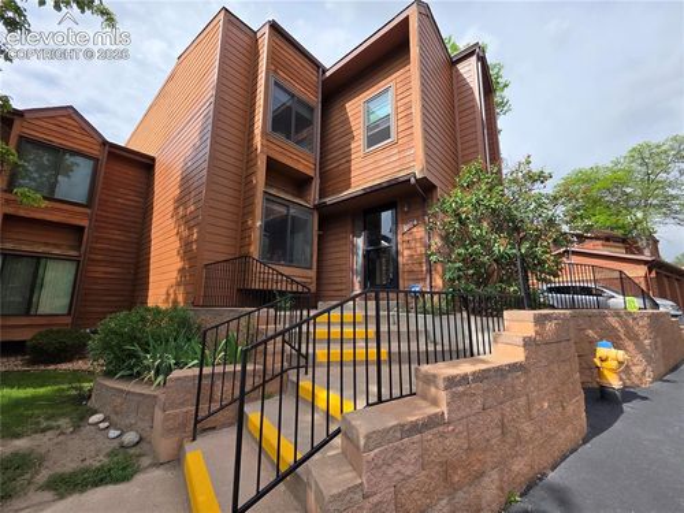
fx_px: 257
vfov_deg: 89.9
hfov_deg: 106.2
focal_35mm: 13
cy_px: 256
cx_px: 342
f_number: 1.9
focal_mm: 2.2
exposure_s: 1/2000
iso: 50
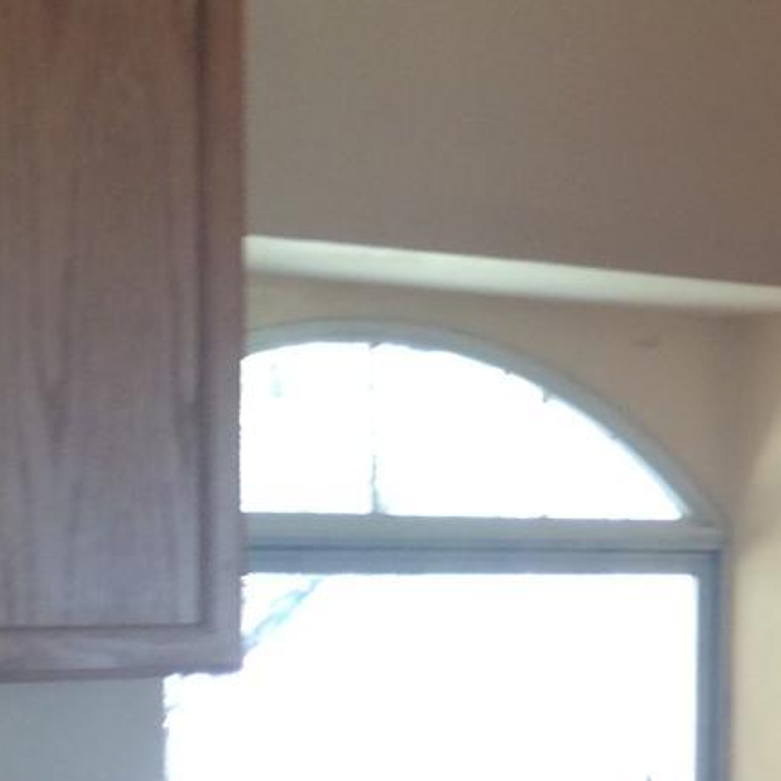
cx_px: 1274
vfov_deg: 14.7
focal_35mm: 118
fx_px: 3012
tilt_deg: +0.7
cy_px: 527
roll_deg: +1.9
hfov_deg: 13.6
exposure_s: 1/30
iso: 50
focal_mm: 4.15
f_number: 2.2
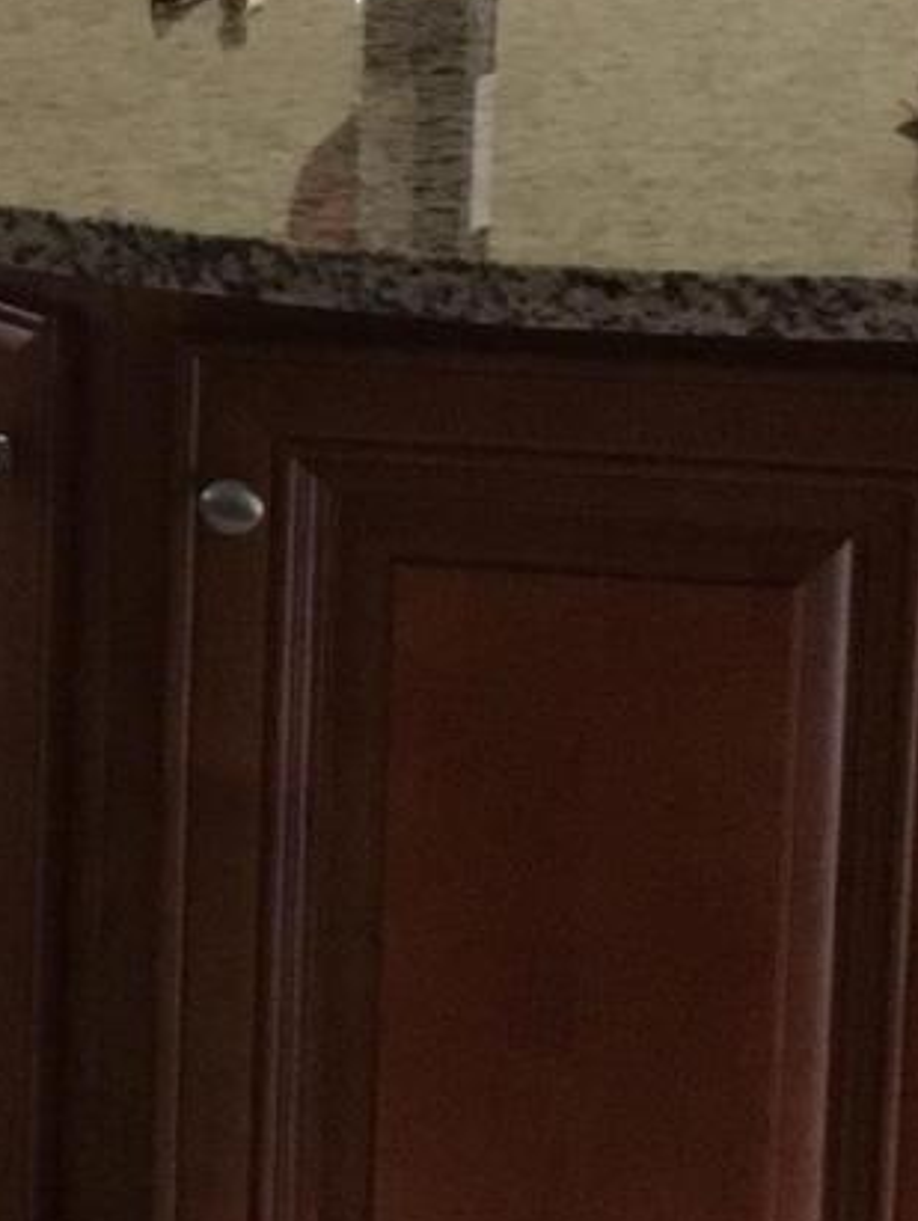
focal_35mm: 141
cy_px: -68
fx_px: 4978
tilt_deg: -9.6
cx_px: -639
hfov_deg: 10.1
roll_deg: -0.2
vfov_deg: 13.7
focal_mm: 4.15
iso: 200
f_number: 2.2
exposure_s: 1/15
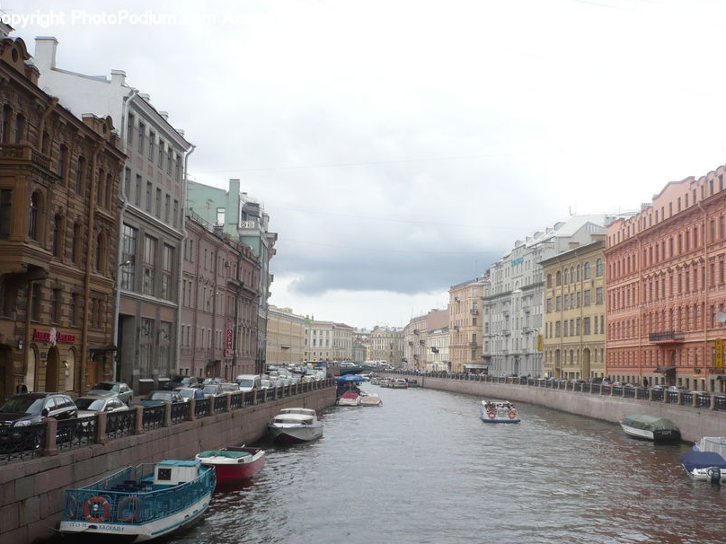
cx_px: 393
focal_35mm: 39
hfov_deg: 47.8
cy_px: 299
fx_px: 818
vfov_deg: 36.8
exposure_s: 1/400
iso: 100
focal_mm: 5.8
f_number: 2.8
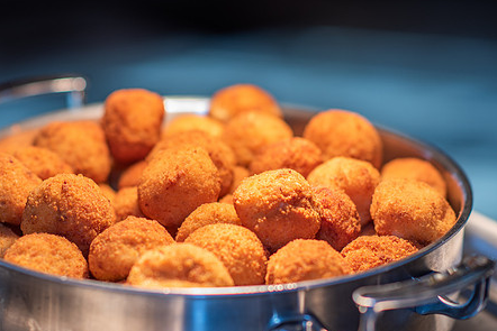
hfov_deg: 16.8
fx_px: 1685
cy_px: 189
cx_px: 216
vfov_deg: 11.2
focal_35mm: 122
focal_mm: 85
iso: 100
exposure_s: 1/200
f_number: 2
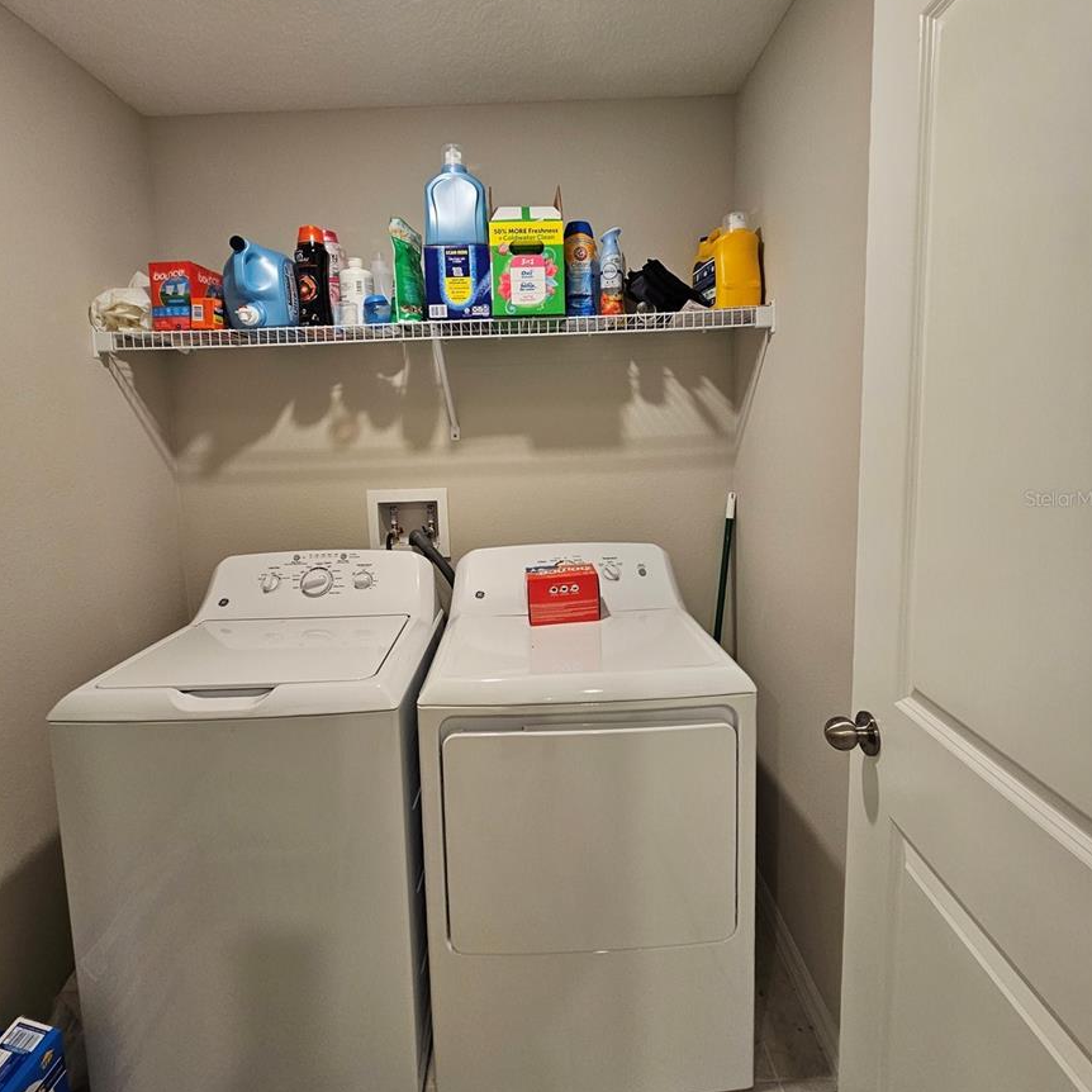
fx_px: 571
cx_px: 545
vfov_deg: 87.2
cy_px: 498
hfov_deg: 87.4
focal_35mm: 16
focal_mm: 2.2
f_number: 2.2
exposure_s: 1/60
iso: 200
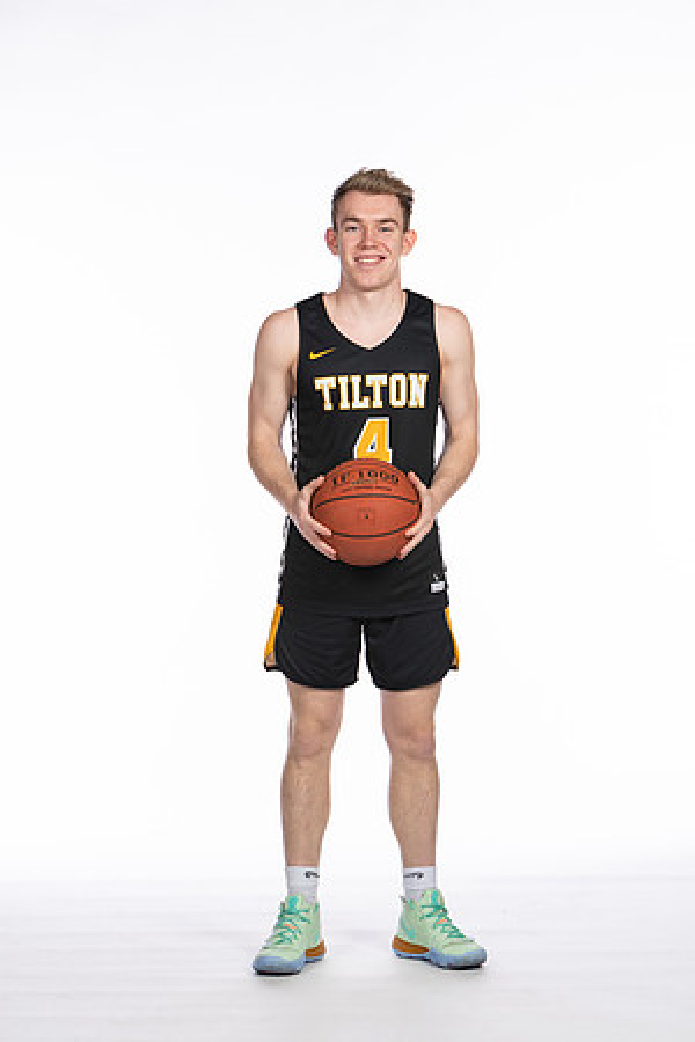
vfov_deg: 16.7
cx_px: 348
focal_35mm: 123
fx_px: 3562
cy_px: 521
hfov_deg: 11.1
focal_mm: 82
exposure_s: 1/100
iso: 100
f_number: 5.6
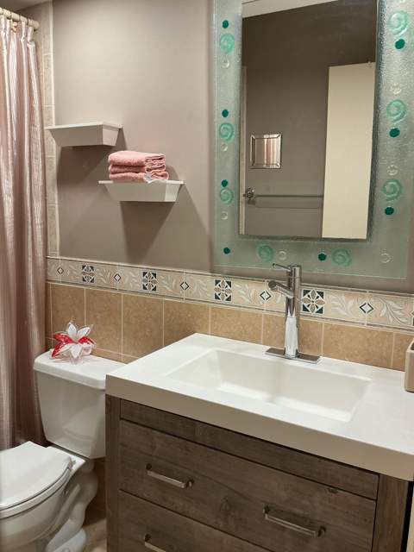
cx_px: 207
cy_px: 276
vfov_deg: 61.7
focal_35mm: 29
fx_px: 462
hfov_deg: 48.2
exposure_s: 1/60
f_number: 1.8
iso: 50
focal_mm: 3
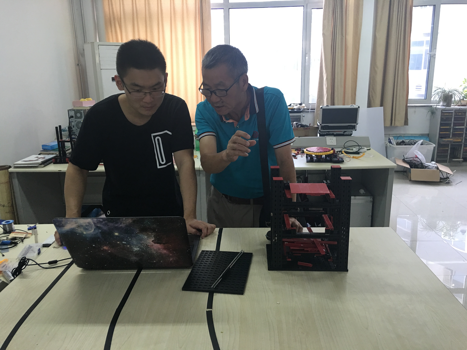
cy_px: 175
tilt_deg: -13.4
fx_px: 391
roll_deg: +1.4
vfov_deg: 48.2
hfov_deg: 61.7
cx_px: 234
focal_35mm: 29
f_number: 2.2
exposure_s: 1/33
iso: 64
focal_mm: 4.15
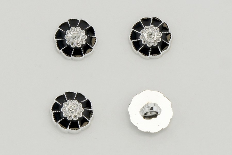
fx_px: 483
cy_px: 78
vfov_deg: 18.2
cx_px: 116
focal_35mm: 75
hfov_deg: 27.0
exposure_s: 1/320
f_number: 9
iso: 200
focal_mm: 50
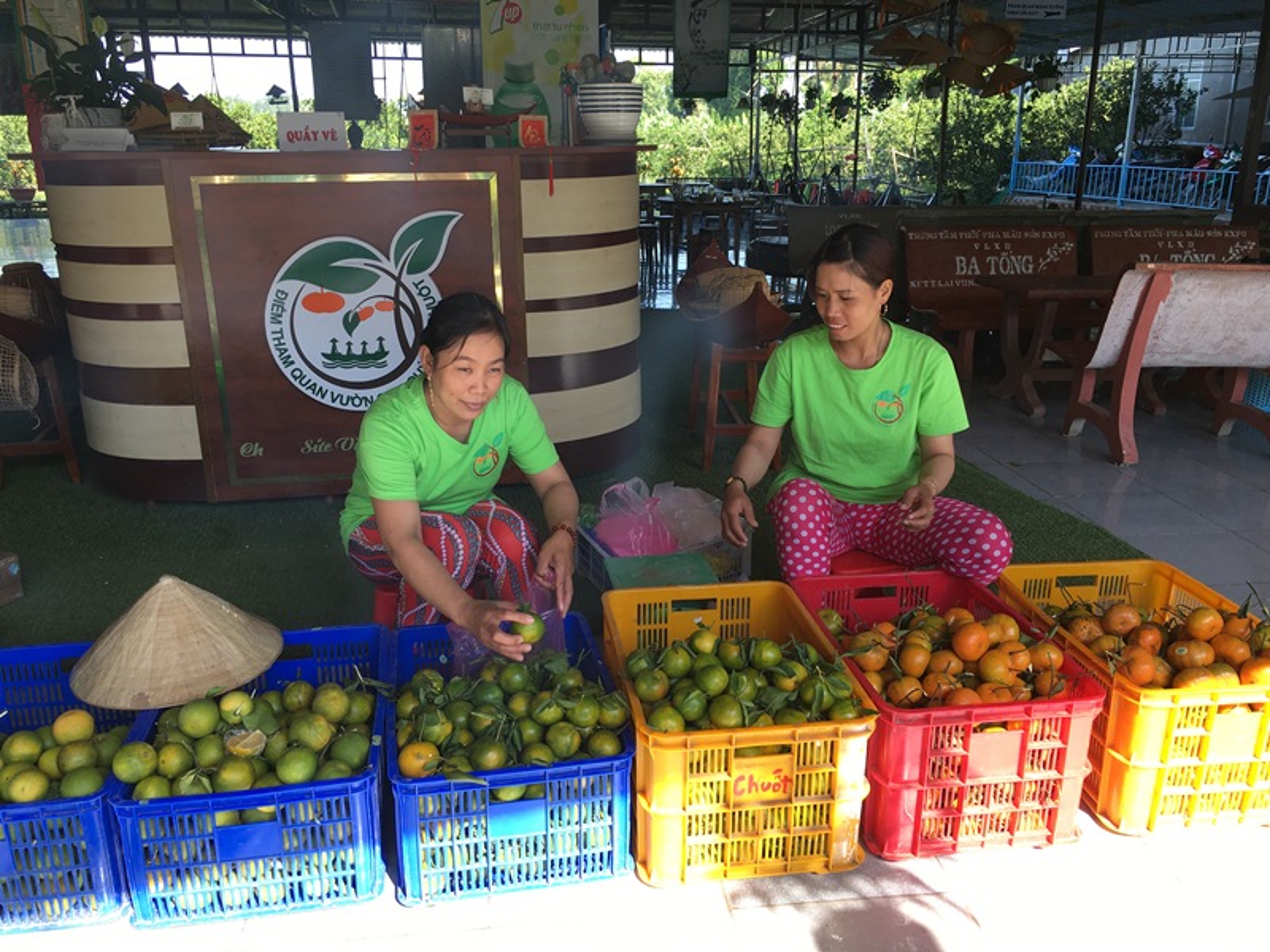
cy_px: 476
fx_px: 1064
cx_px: 635
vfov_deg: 48.2
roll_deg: -0.5
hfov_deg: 61.7
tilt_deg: -16.5
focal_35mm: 29
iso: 25
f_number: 2.2
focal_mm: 4.15
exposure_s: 1/187
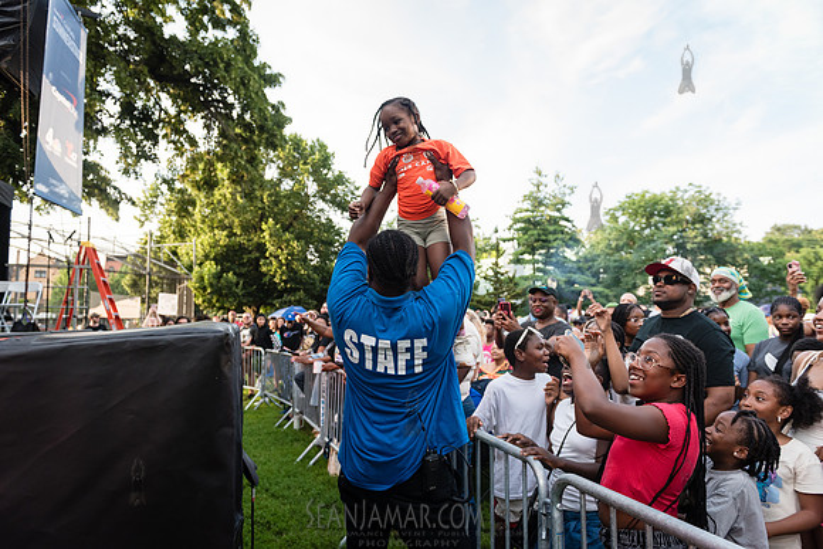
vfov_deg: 53.2
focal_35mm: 24
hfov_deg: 73.7
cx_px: 412
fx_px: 549
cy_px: 274
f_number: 3.2
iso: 1000
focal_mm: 24
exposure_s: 1/1250
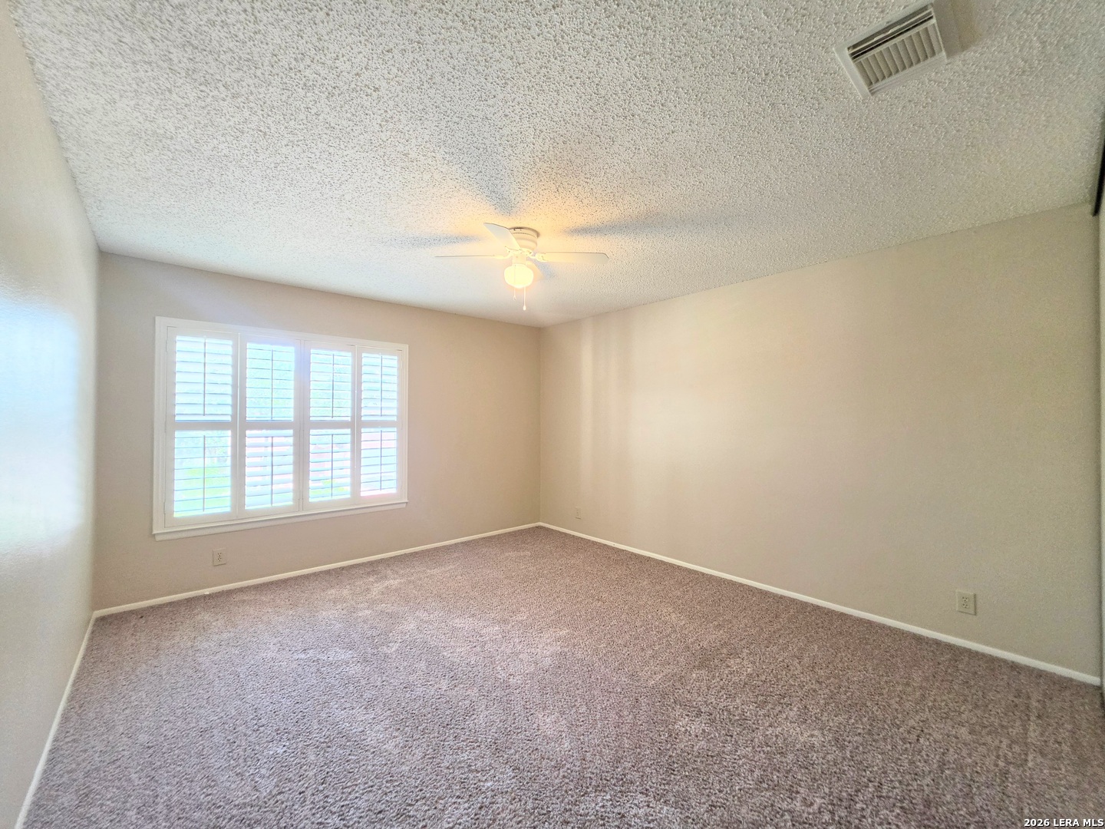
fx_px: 415
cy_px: 414
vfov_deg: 89.9
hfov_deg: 106.2
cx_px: 552
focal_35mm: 13
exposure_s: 1/120
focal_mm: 2.2
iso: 250
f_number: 1.9
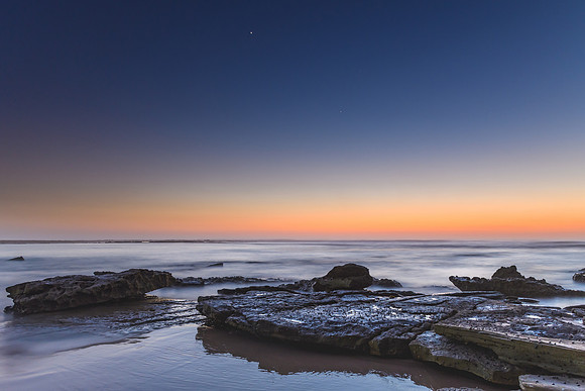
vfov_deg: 52.3
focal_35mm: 24
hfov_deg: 72.7
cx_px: 292
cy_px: 196
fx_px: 398
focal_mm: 16
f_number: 8
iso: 400
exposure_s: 20
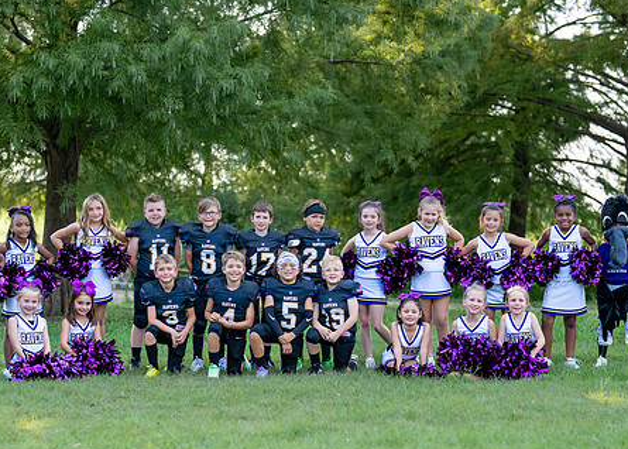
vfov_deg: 19.0
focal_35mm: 75
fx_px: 1338
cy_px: 286
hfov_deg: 26.4
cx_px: 263
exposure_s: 1/640
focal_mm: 50
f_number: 2
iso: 100
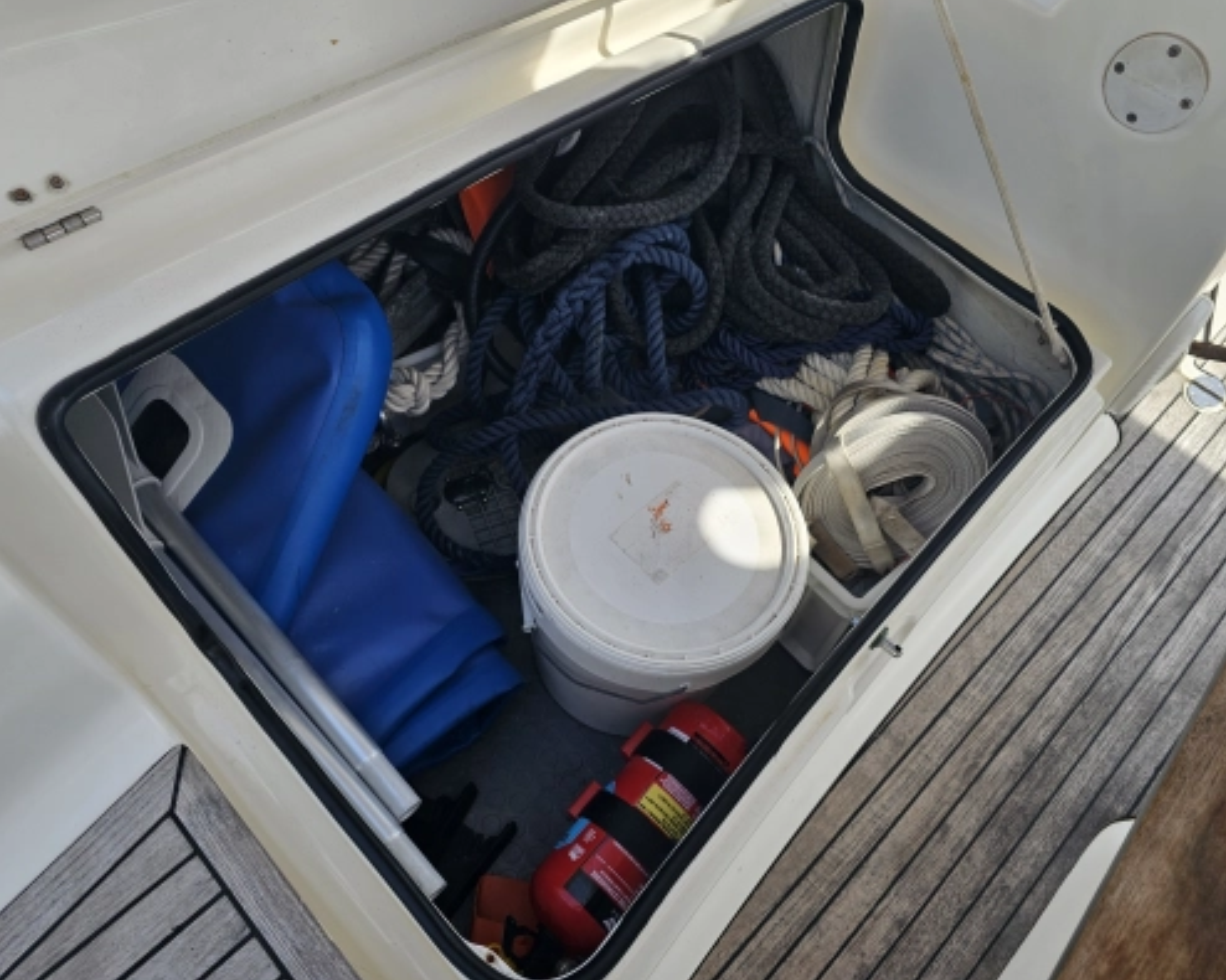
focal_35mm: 25
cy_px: 492
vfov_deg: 56.8
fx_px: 907
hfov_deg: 68.1
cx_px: 598
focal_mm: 6.3
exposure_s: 1/276
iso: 10
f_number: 1.7
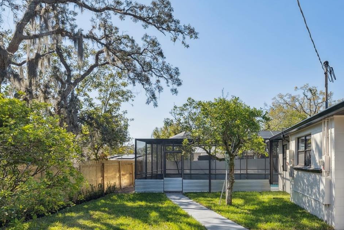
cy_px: 168
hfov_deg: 66.0
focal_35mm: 27
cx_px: 222
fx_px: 258
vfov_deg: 46.5
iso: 200
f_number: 9
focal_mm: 16
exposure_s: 1/250
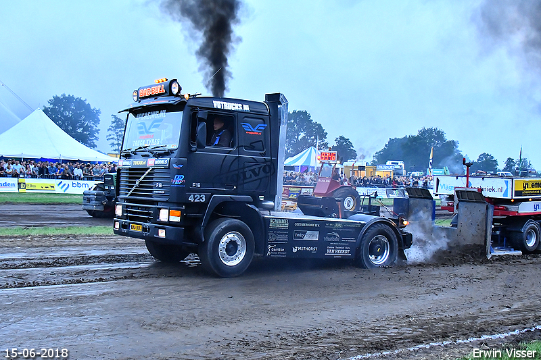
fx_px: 676
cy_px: 180
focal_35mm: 45
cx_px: 270
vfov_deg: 29.9
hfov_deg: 43.6
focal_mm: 30
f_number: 4.2
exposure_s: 1/250
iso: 2500
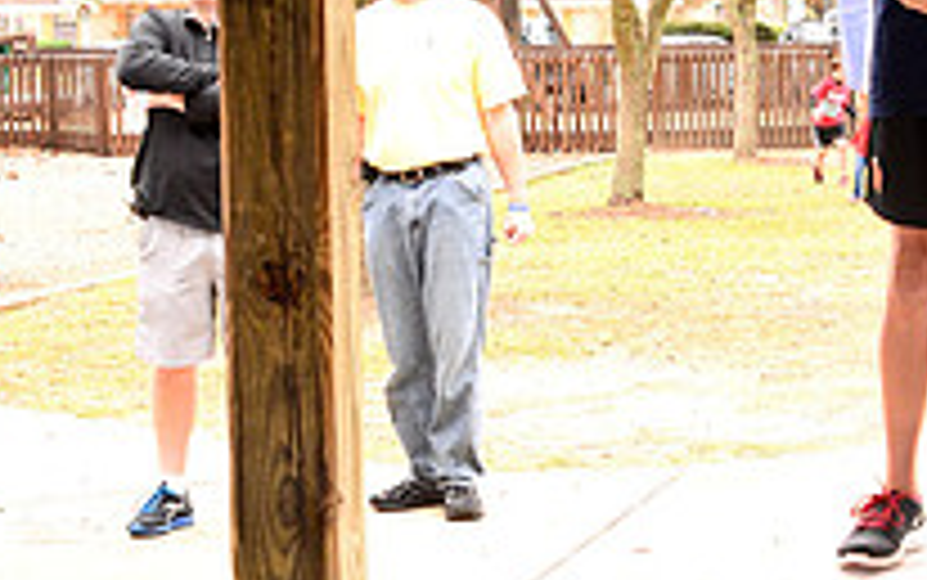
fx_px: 2604
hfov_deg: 18.9
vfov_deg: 12.7
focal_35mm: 103
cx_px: 1166
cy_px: 121
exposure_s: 1/125
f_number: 4
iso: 640
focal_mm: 24
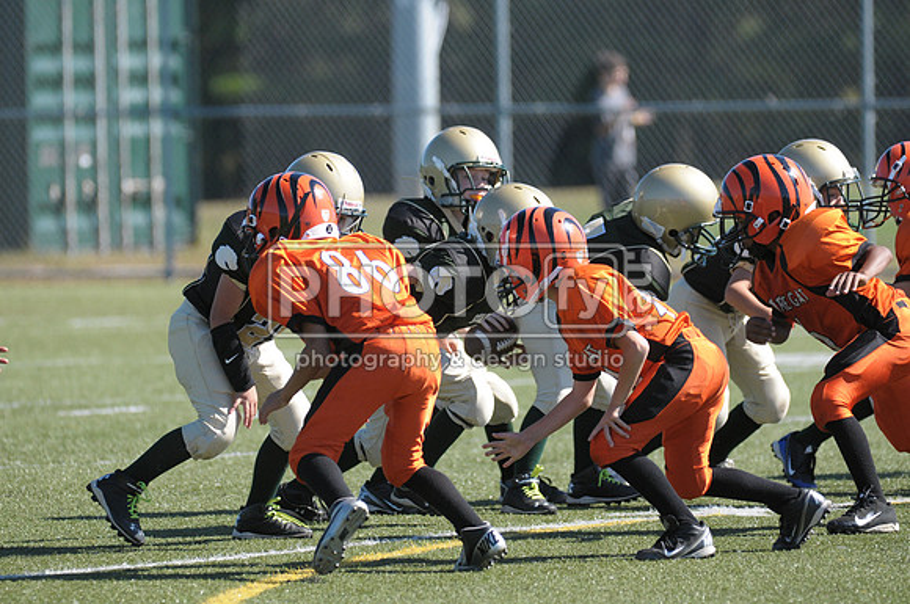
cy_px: 302
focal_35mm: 390
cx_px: 455
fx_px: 9845
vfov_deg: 3.5
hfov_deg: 5.3
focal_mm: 260
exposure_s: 1/2500
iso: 640
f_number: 4
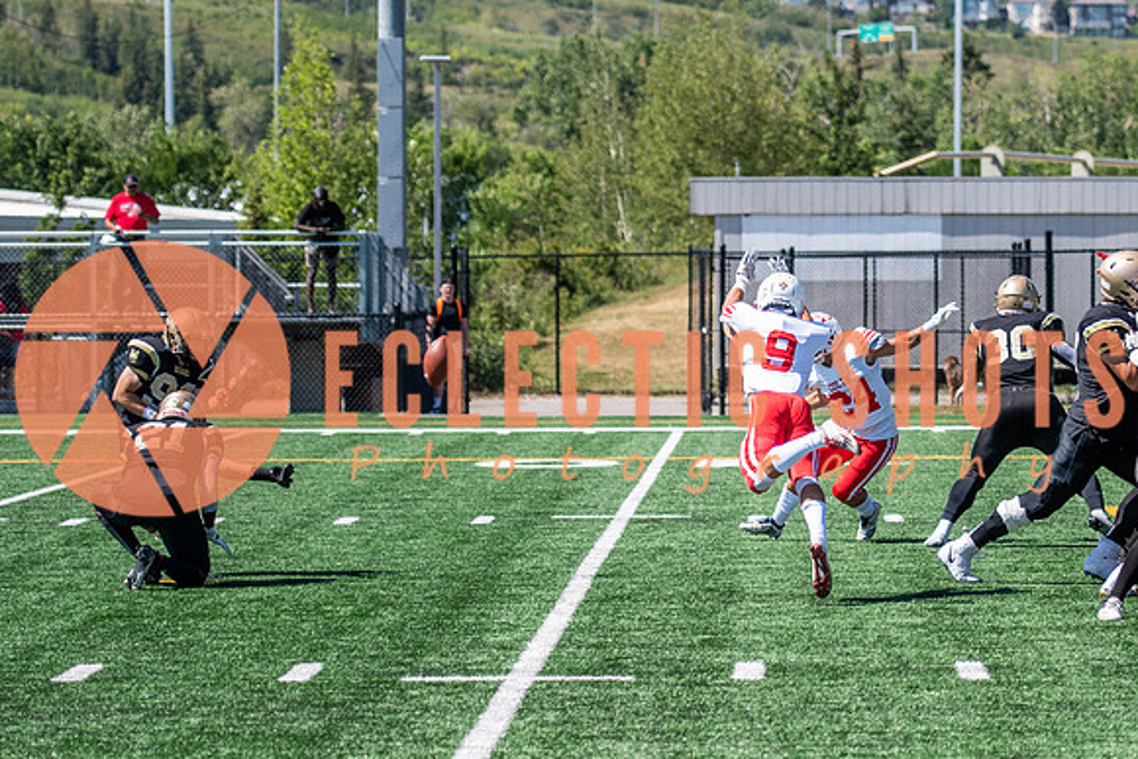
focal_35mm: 177
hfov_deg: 11.6
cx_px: 775
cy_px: 325
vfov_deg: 7.8
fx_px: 5601
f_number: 2.8
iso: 160
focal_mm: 85
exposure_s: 1/2000
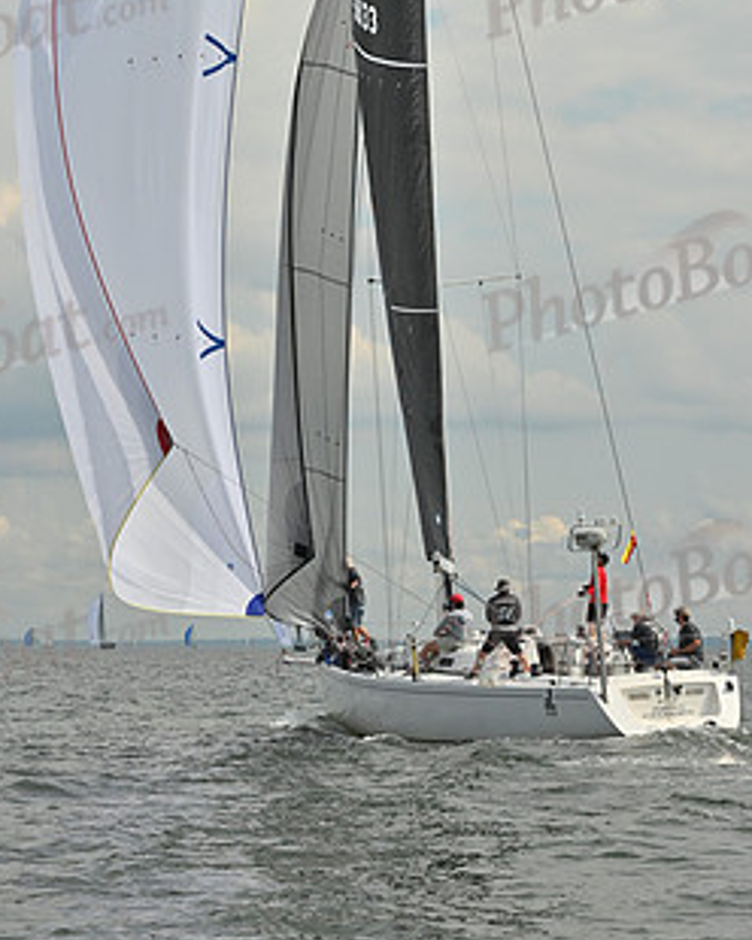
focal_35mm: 123
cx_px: 326
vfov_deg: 15.5
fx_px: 3422
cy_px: 161
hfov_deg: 12.5
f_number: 8
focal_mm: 70
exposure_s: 1/1600
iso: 320
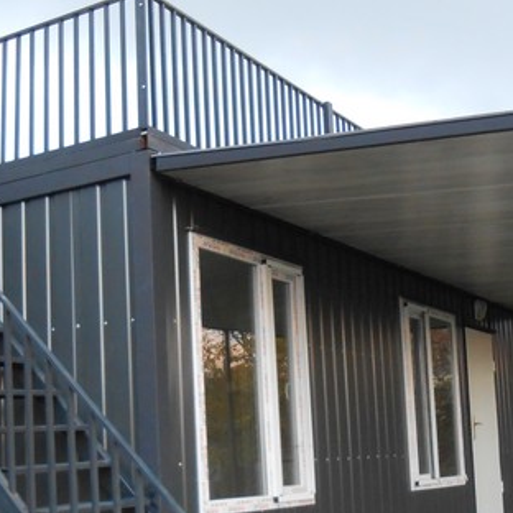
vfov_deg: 28.9
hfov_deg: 28.8
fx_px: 989
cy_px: 335
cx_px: 161
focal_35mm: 59
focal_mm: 4.6
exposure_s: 1/30
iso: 320
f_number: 3.5
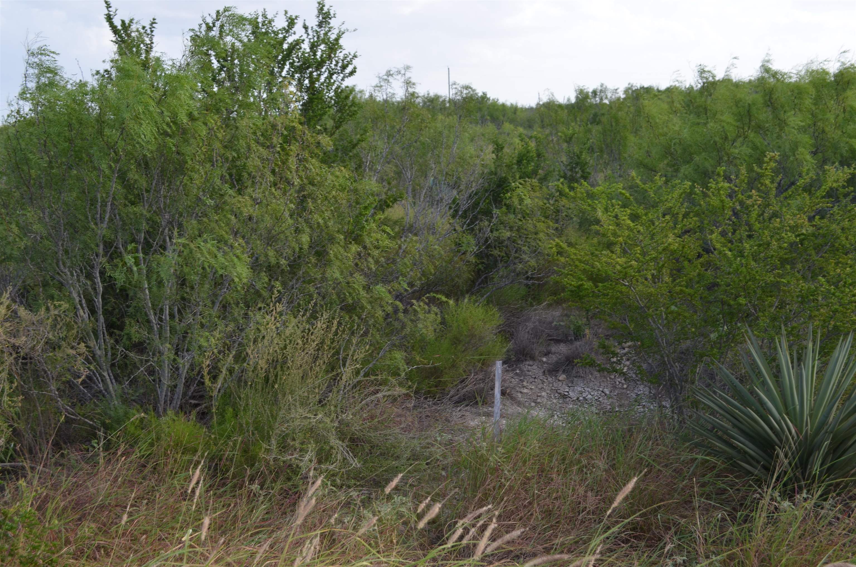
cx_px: 428
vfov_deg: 34.1
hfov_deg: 49.6
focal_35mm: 39
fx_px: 925
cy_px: 284
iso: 200
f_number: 6.3
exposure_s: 1/160
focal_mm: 26
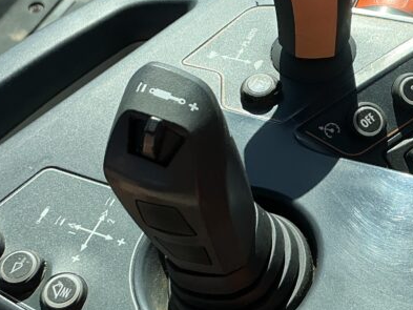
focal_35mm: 73
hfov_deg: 26.4
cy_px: 86
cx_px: 291
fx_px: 871
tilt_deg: -48.5
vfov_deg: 20.1
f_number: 1.8
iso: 25
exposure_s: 1/929
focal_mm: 3
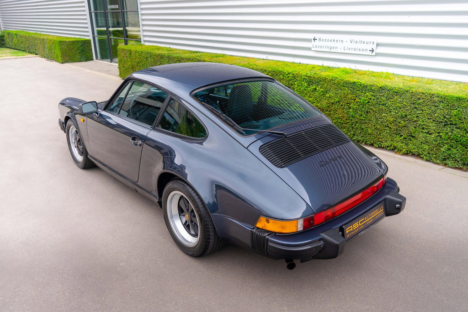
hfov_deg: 65.5
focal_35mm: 28
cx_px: 234
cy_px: 156
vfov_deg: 46.4
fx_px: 364
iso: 160
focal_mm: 28
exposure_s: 1/40
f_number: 5.6
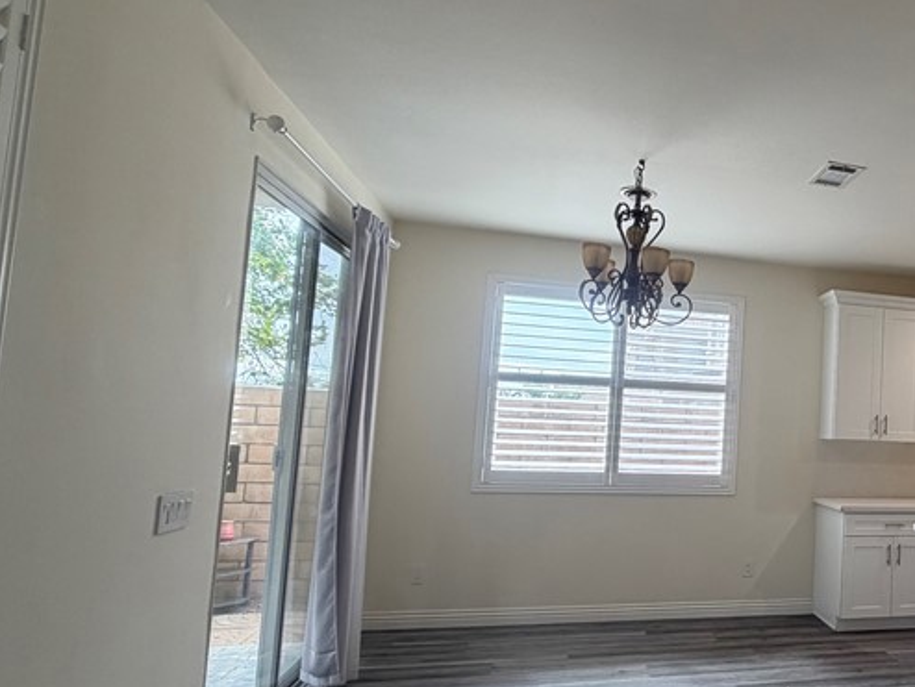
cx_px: 826
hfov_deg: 53.7
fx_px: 767
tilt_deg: +3.6
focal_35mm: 29
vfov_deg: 48.2
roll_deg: -2.1
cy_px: 370
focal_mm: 2.22
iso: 125
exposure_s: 1/120
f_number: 2.2
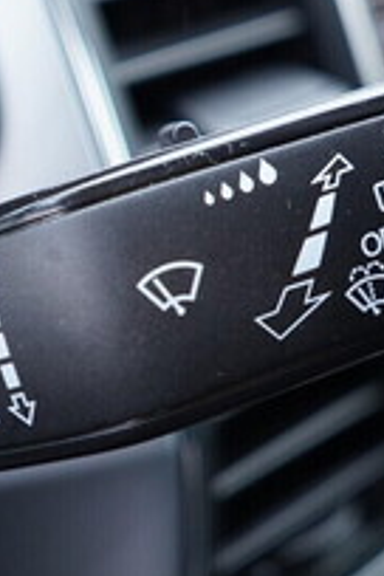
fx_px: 1552
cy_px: 275
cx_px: 23
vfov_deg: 21.0
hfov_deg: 13.9
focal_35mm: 97
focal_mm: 24
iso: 400
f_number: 2.8
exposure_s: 1/40
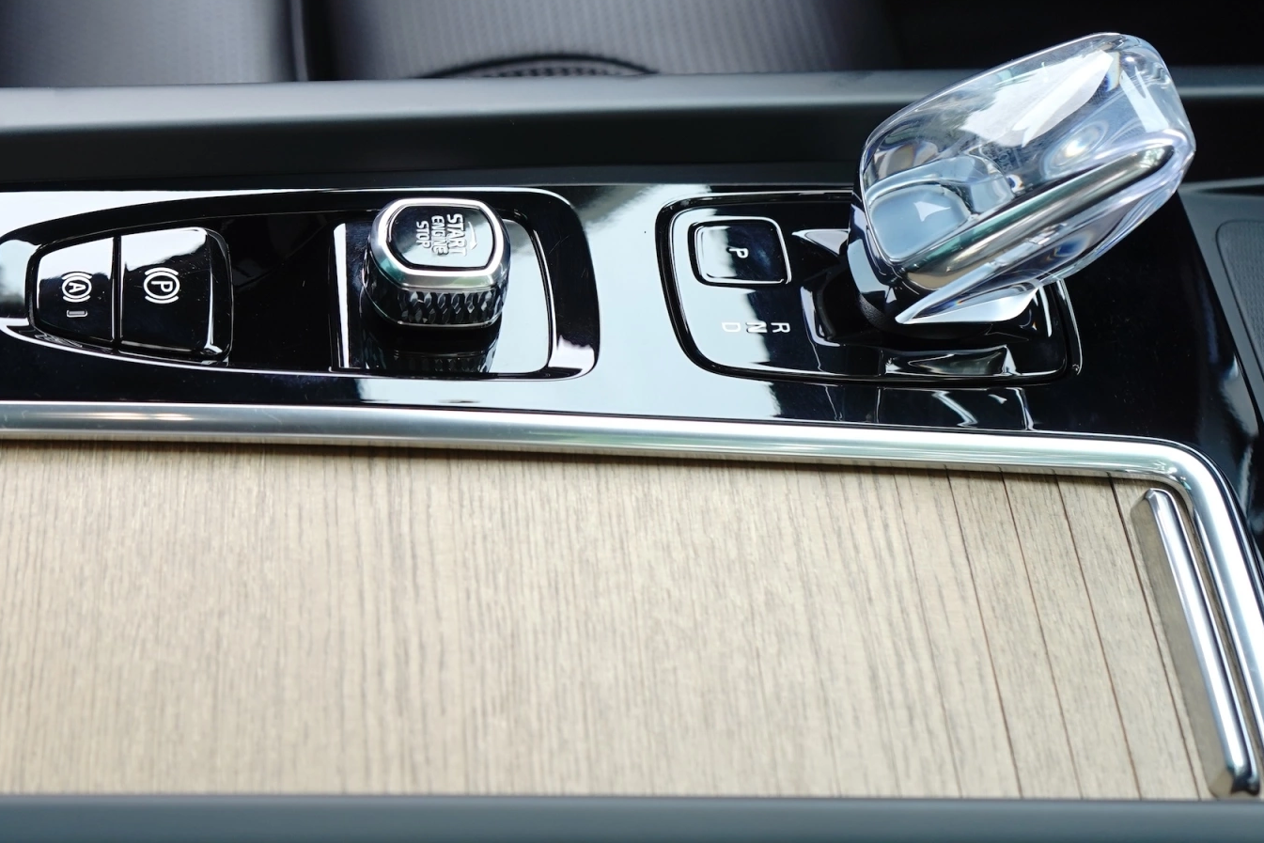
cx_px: 375
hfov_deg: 30.2
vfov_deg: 20.6
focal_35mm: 66
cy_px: 302
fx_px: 2317
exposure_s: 1/160
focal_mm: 37
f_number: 4.5
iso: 320
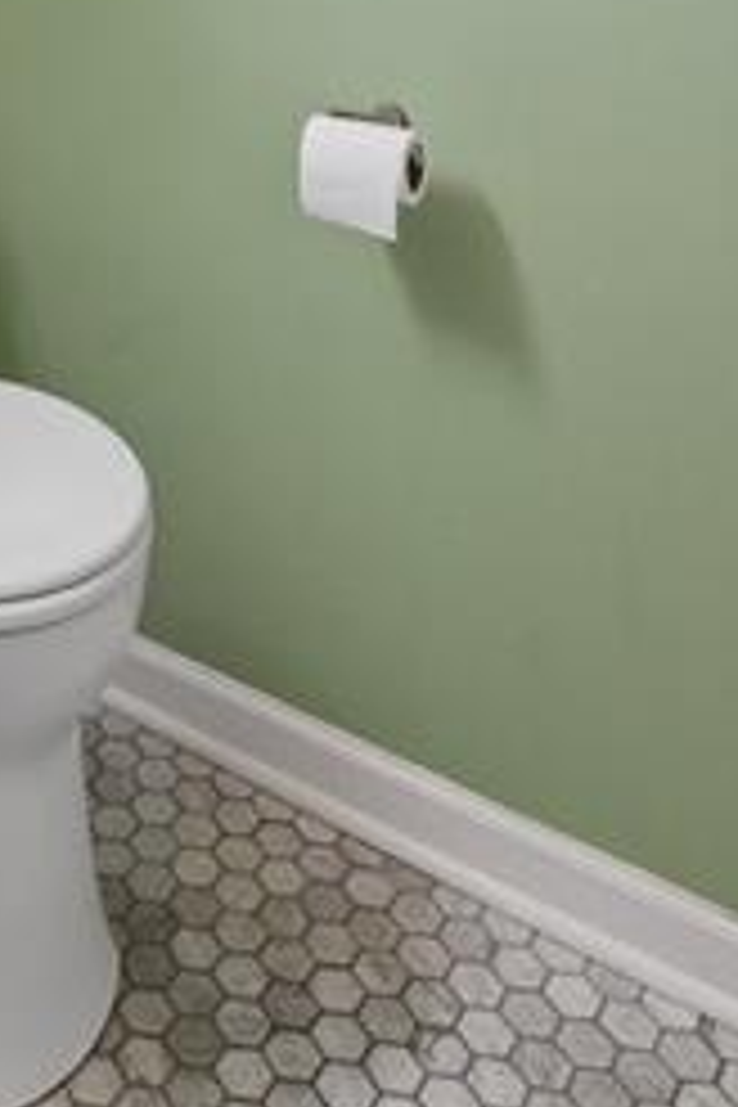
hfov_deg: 25.4
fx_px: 1537
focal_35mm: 50
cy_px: -428
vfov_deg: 29.4
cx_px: -38
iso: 640
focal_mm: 16
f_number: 6.3
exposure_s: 1/20
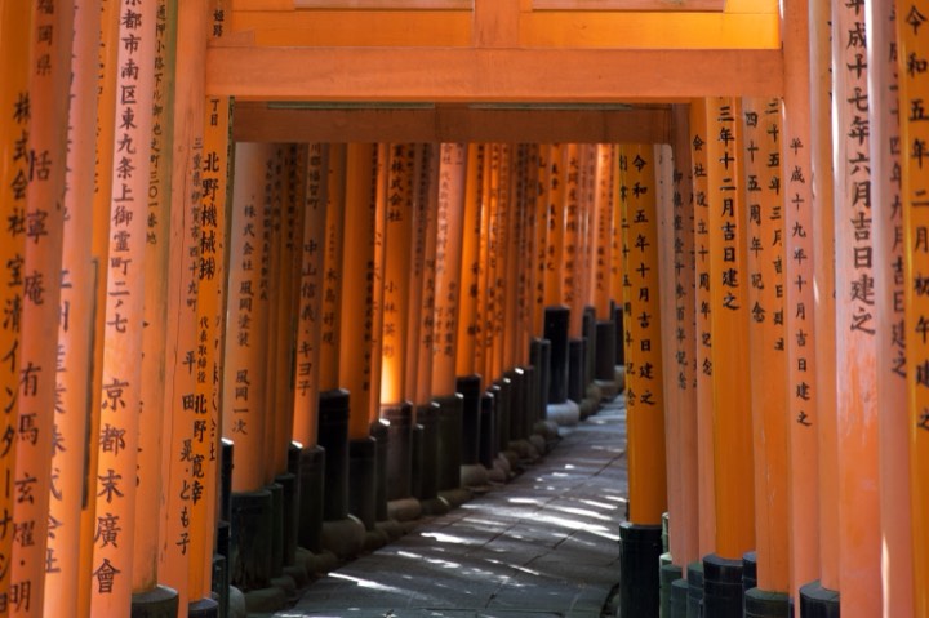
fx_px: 4642
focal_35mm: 180
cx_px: 464
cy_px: 309
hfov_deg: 11.4
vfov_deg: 7.6
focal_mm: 180
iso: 1250
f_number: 6.3
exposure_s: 1/30
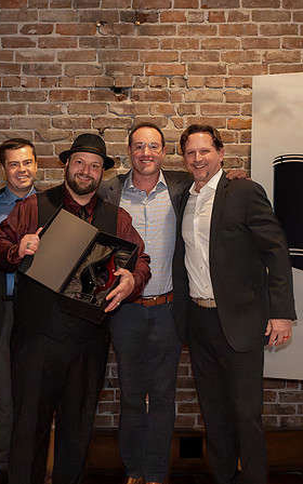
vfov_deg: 33.4
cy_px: 209
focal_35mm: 61
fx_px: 806
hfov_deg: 21.2
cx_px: 94
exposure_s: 1/320
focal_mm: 35
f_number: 5
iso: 6400
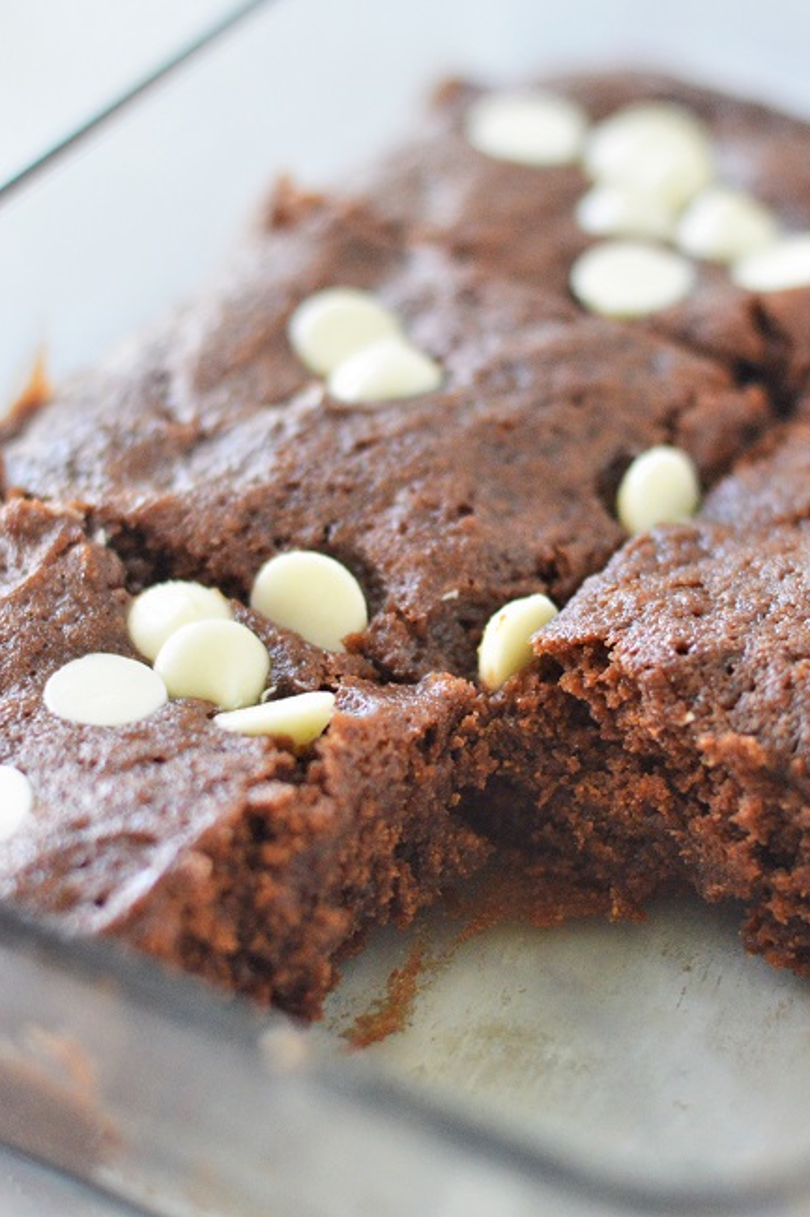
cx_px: 473
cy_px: 663
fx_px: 3512
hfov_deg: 13.2
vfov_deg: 19.6
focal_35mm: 104
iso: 1600
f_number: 2.5
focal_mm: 50
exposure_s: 1/500
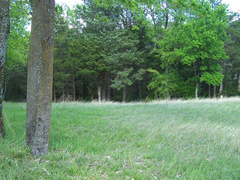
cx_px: 114
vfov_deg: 35.1
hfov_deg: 45.7
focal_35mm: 41
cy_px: 85
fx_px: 284
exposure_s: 1/100
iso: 80
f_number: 2.8
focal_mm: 6.3
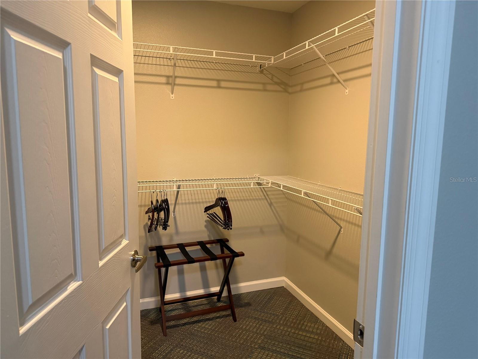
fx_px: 331
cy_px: 180
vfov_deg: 56.8
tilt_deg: -8.4
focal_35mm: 24
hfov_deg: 71.6
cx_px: 239
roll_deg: -1.1
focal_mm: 6.76
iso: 320
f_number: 1.78
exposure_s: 1/60
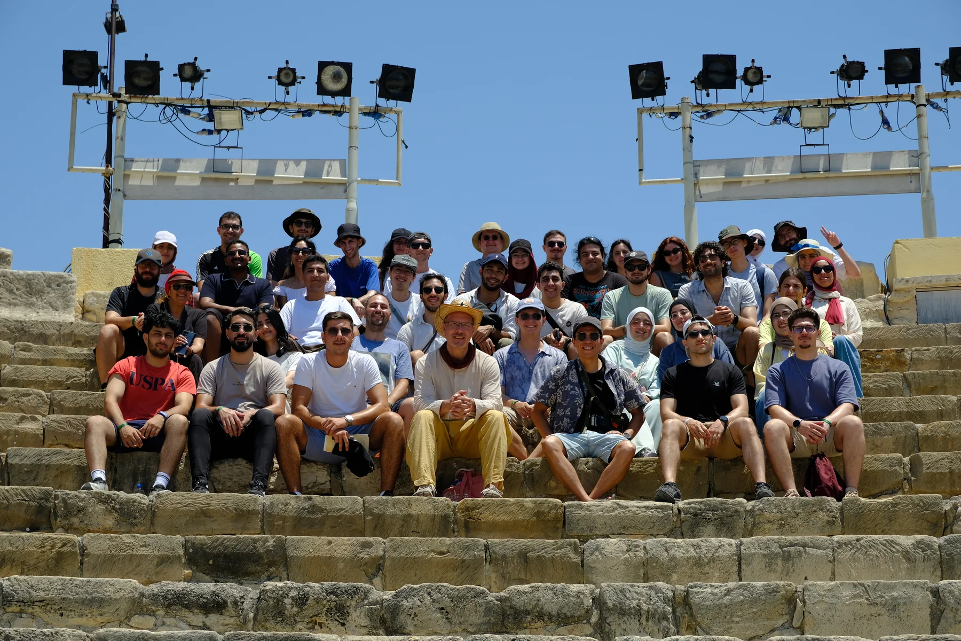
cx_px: 480
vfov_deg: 16.5
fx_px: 2215
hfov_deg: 24.5
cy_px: 320
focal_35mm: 83
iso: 200
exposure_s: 1/450
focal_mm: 55
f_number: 5.6
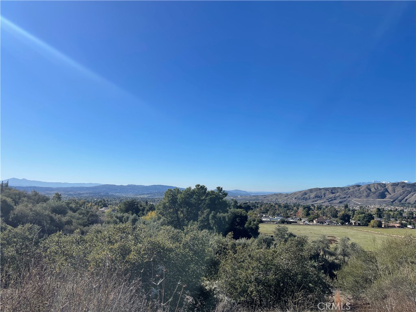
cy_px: 156
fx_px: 300
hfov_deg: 69.4
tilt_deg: +6.6
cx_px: 208
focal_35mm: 25
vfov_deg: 54.9
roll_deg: -0.8
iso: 32
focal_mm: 5.1
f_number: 1.6
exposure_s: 1/5128
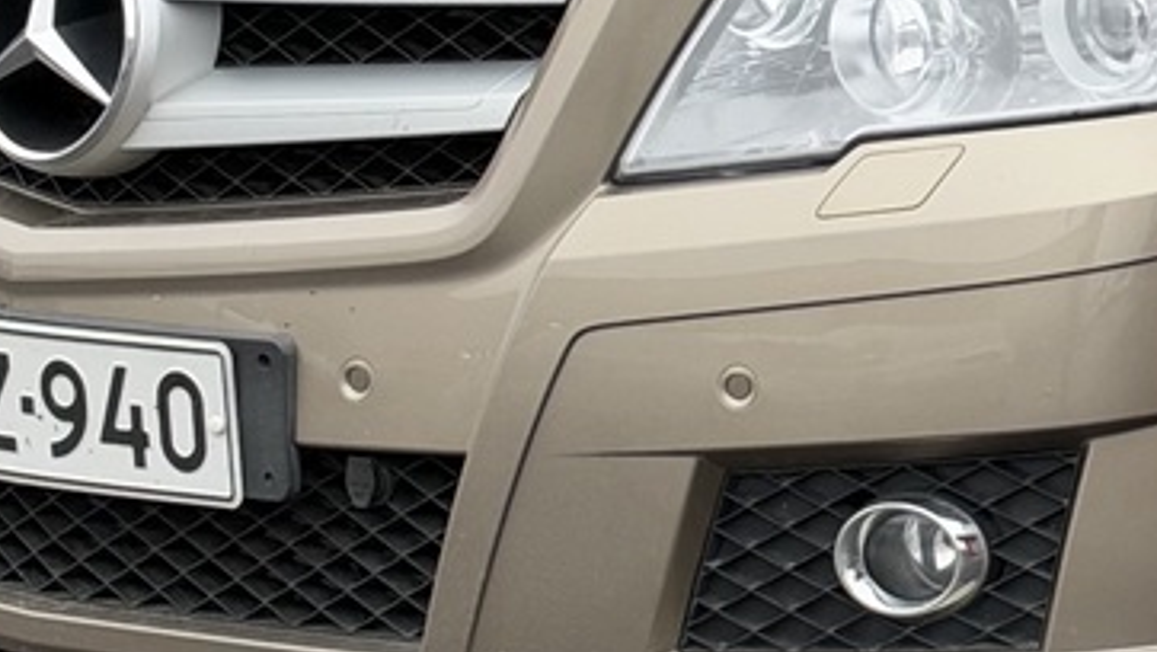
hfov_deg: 10.2
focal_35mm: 208
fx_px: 6384
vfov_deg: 5.8
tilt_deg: -5.9
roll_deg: +0.2
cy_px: -13
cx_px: 1486
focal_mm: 6.93
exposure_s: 1/94
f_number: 1.8
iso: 100
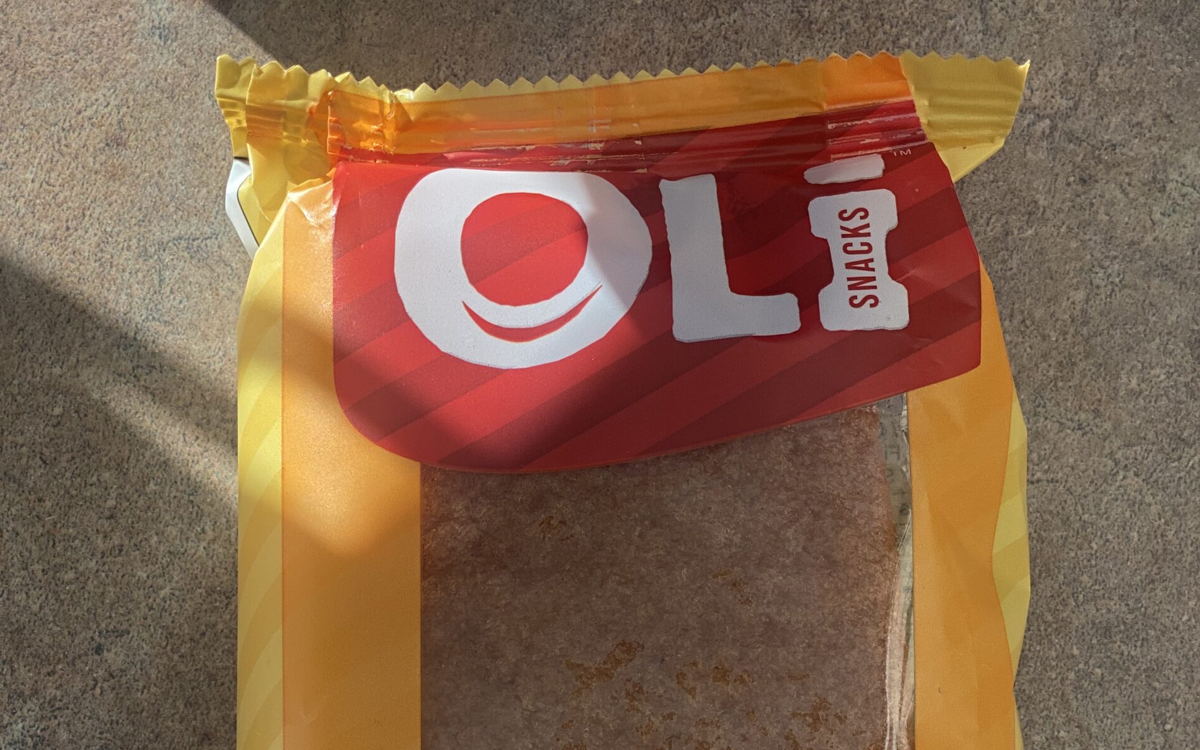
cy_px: 778
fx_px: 2420
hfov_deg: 27.8
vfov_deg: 17.2
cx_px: 601
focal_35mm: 74
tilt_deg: -81.5
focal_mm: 6
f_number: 2
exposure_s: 1/256
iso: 20
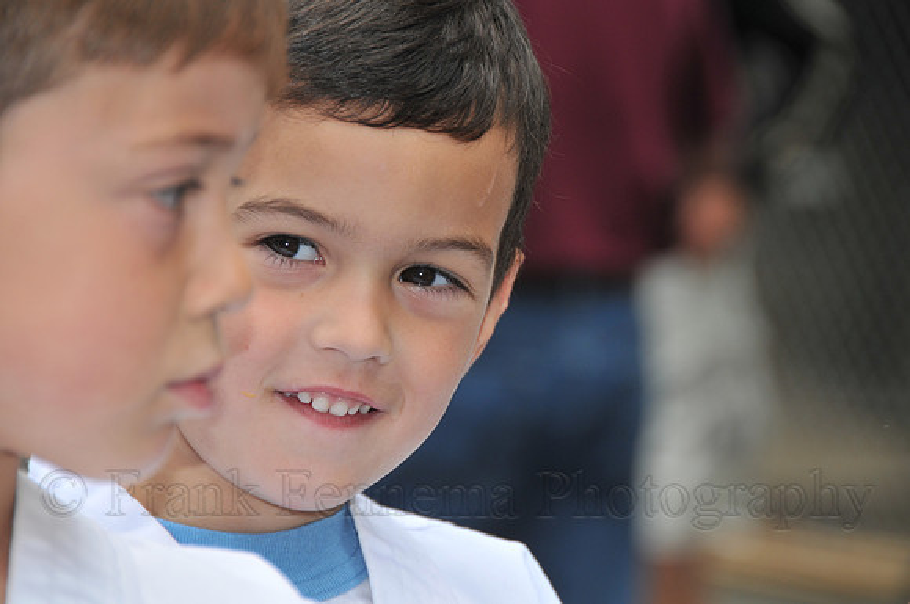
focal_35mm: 300
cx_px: 455
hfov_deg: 6.9
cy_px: 302
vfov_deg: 4.6
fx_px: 7573
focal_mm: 200
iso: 200
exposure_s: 1/320
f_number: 5.6
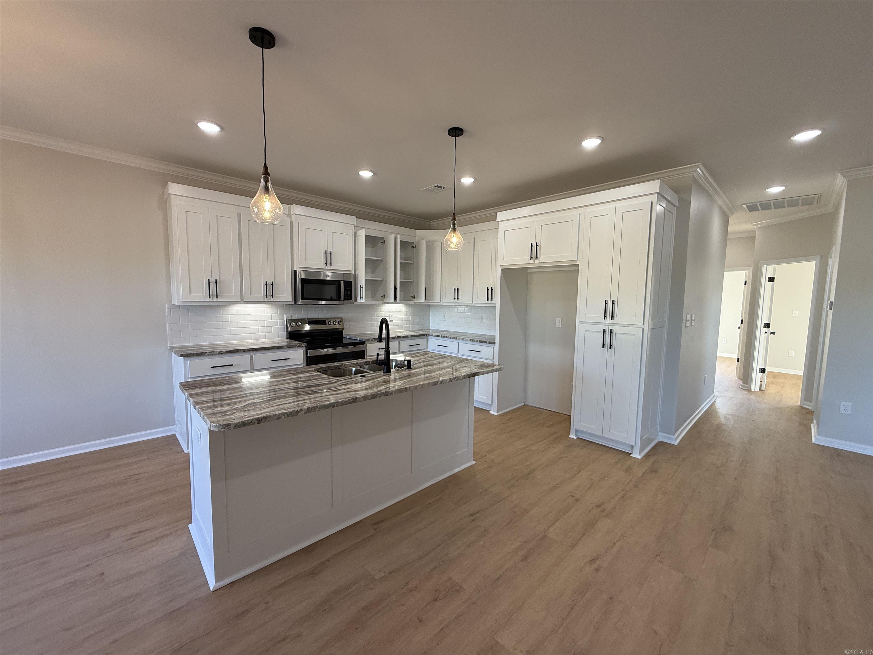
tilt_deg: -4.0
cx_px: 436
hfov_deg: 102.1
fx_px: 353
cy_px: 328
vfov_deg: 85.7
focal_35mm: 14
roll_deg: -0.5
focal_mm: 2.22
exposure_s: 1/120
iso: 125
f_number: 2.2
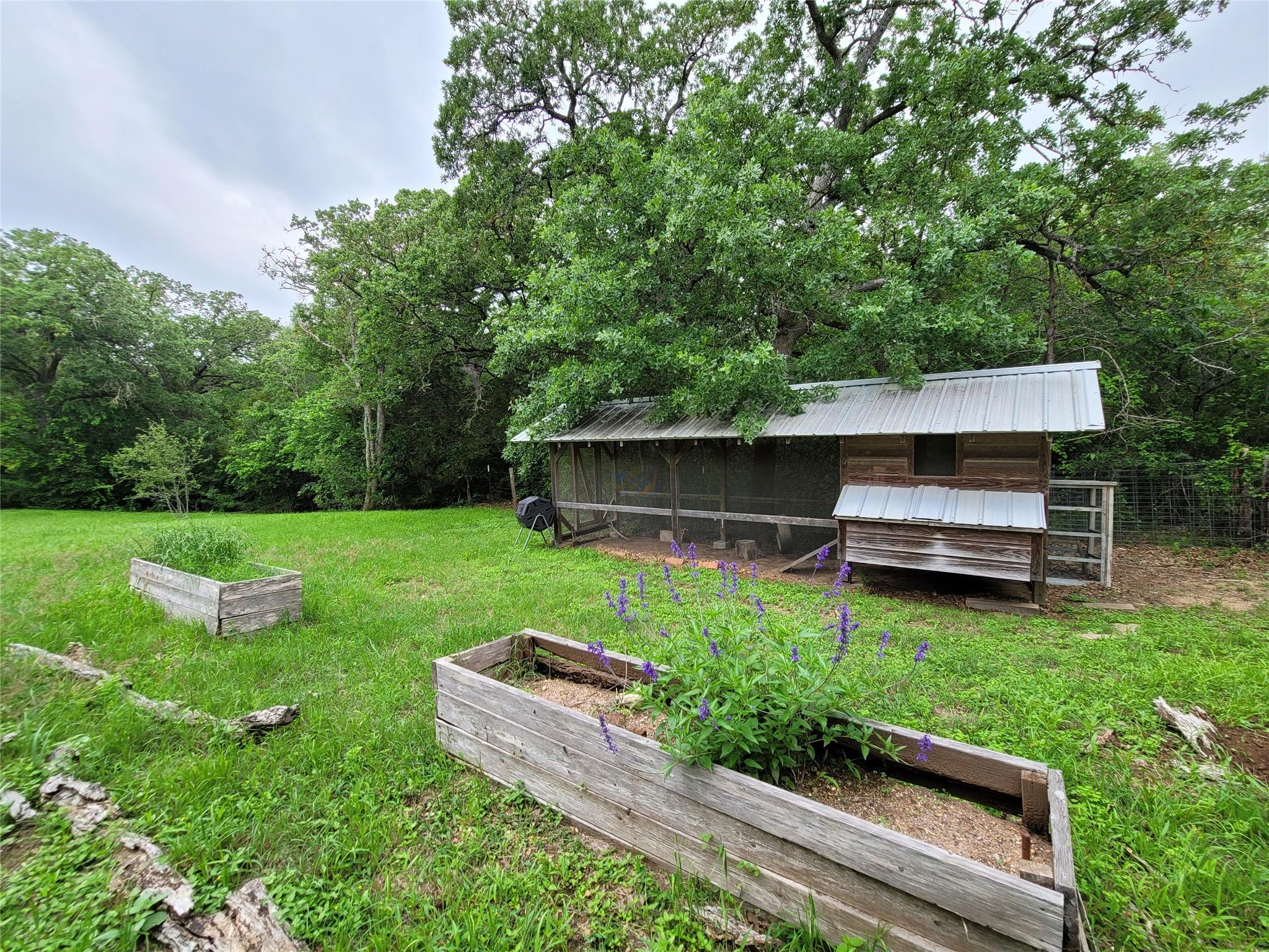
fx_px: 477
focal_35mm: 13
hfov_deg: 106.2
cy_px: 476
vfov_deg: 89.9
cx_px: 634
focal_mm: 2.2
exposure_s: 1/299
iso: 64
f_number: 2.2
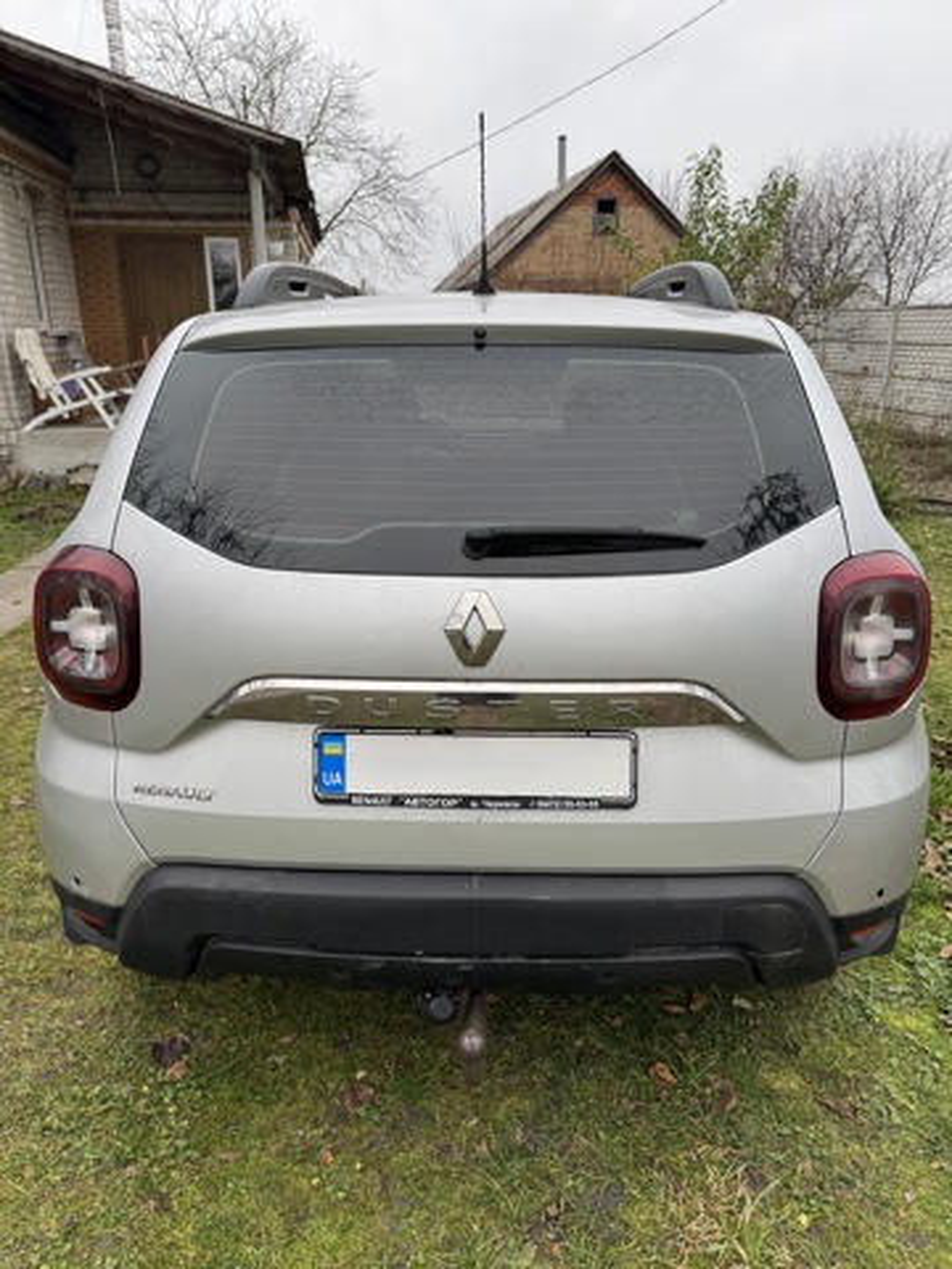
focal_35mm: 24
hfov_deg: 56.8
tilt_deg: -19.3
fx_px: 880
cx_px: 476
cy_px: 634
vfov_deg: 71.6
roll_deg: +0.7
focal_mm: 6.76
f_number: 1.78
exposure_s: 1/121
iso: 64
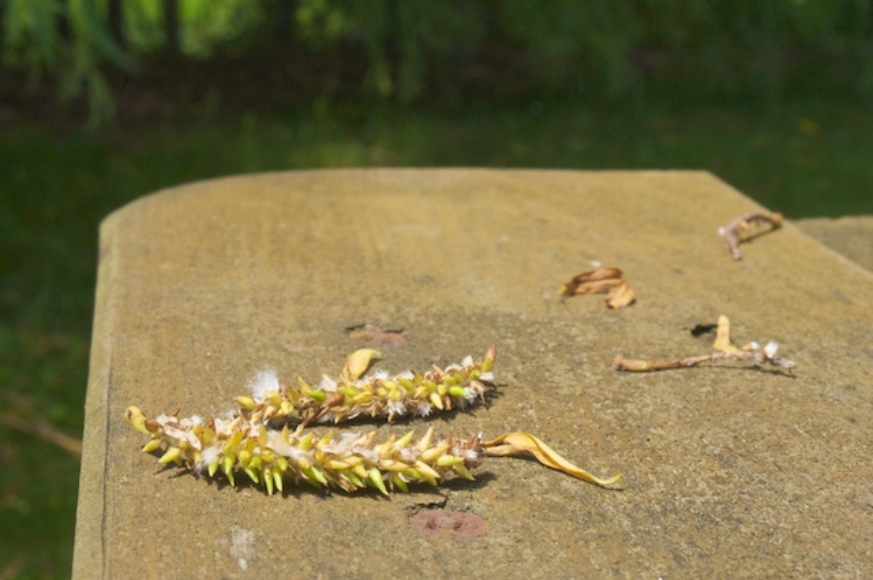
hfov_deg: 27.0
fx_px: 1816
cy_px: 290
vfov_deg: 18.1
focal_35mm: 75
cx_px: 436
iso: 400
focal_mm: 50
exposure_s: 1/60
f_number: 29
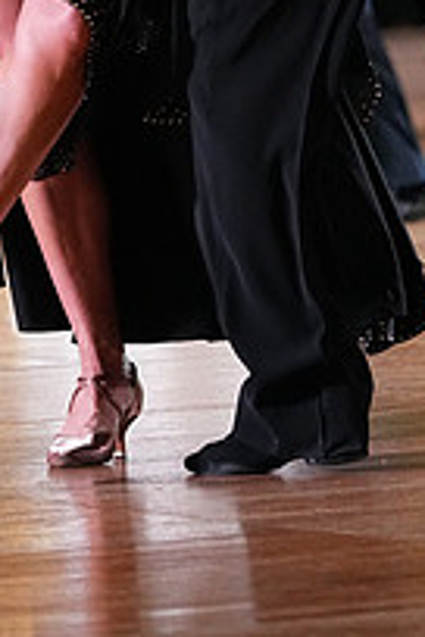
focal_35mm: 570
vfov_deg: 3.6
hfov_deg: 2.4
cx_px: 220
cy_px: -253
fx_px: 10093
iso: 6400
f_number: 4.5
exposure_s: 1/400
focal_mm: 200
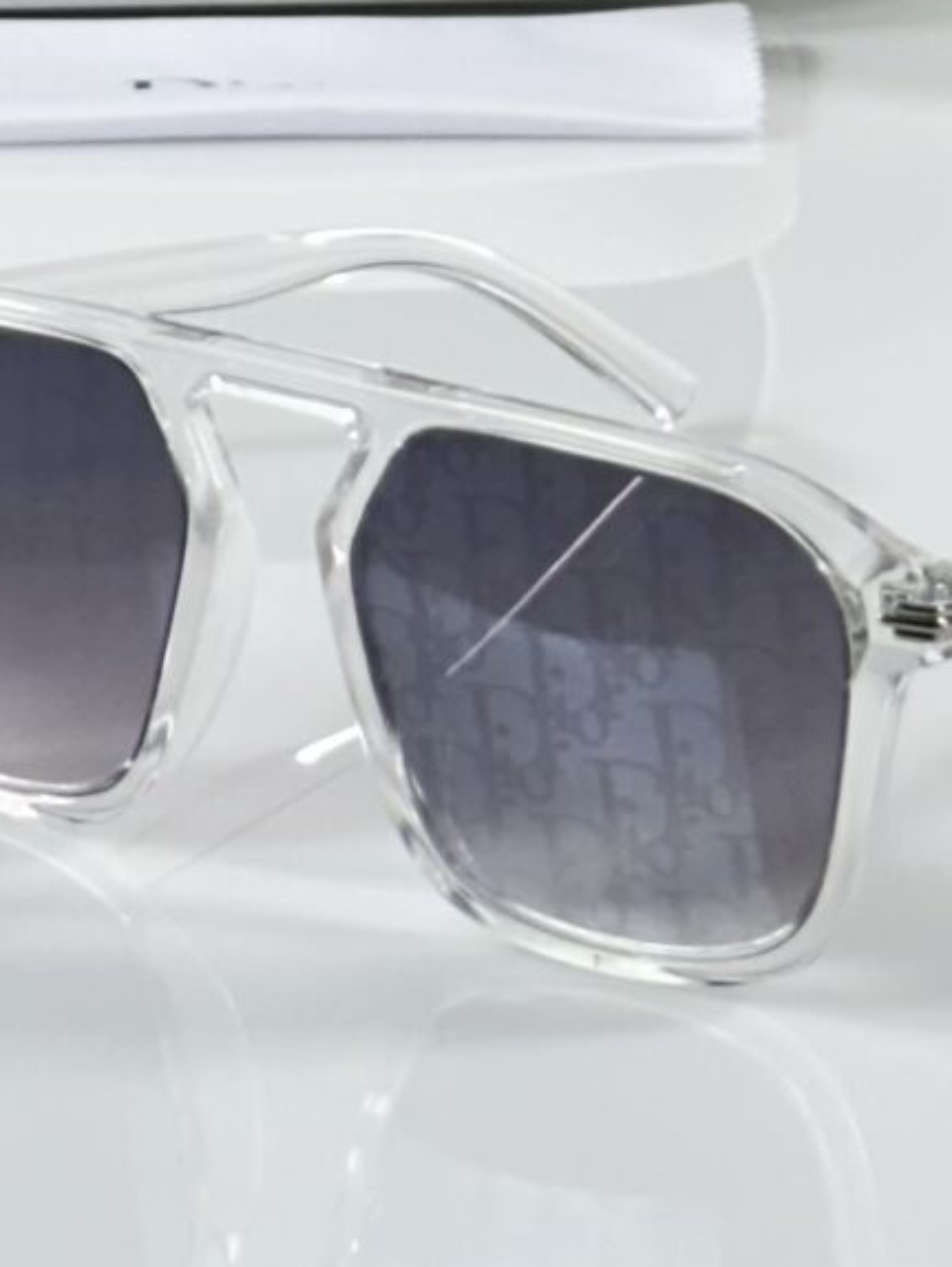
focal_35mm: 214
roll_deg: +0.2
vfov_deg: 8.8
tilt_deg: -5.3
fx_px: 7841
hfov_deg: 6.9
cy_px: -1110
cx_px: 599
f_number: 1.78
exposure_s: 1/100
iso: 64
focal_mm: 6.86
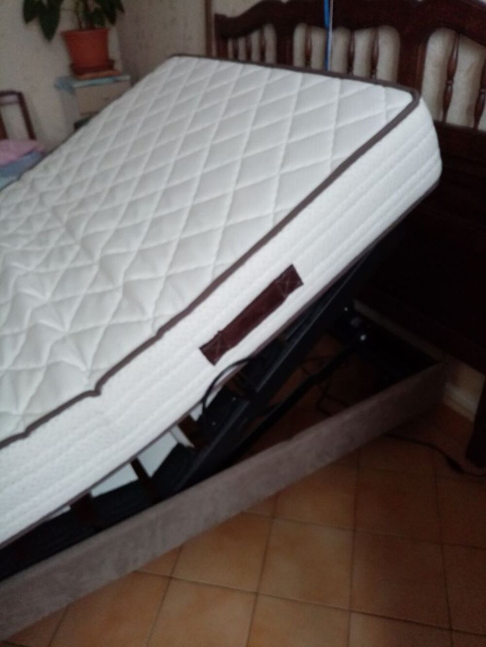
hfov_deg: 53.1
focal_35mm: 26
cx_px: 243
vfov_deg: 67.3
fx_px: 487
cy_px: 324
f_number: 1.8
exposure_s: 1/25
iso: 536
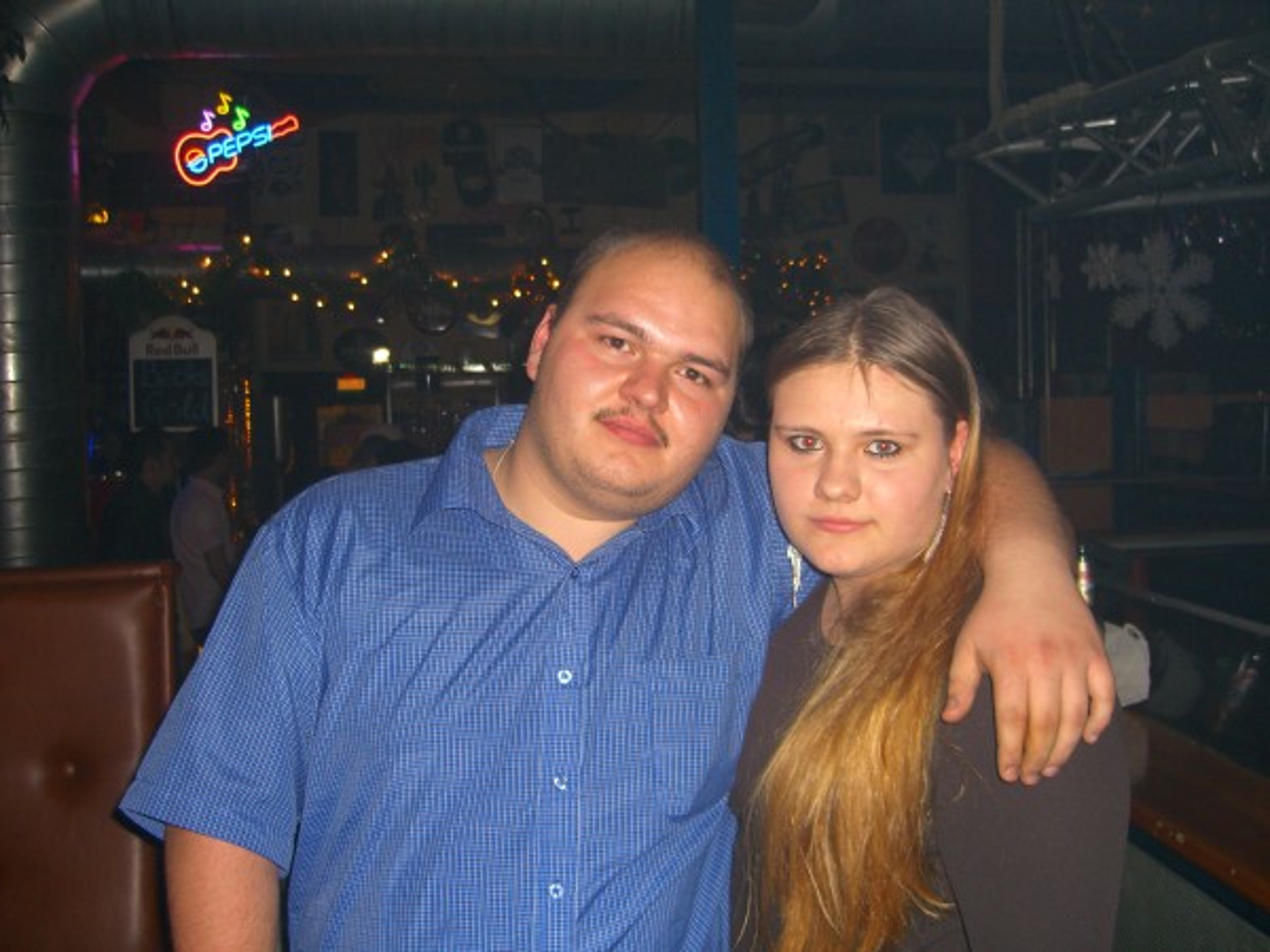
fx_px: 1394
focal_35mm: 38
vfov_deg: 37.7
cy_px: 476
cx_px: 635
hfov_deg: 49.0
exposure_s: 1/60
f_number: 2.8
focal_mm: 7.9
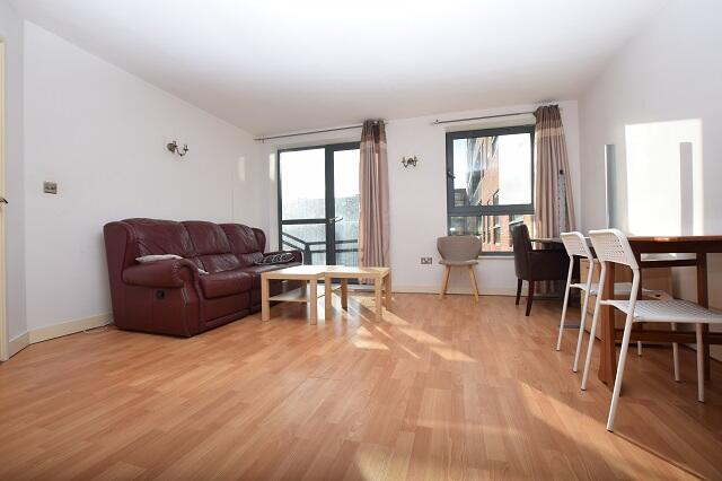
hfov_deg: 100.4
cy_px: 240
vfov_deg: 77.3
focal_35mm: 15
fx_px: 301
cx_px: 361
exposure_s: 1/250
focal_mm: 10
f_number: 8
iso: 250
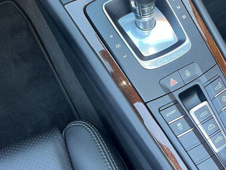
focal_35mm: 48
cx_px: 177
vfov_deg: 29.8
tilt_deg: -51.5
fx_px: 313
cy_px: 44
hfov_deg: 38.4
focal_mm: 5.1
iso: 200
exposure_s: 1/60
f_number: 1.6
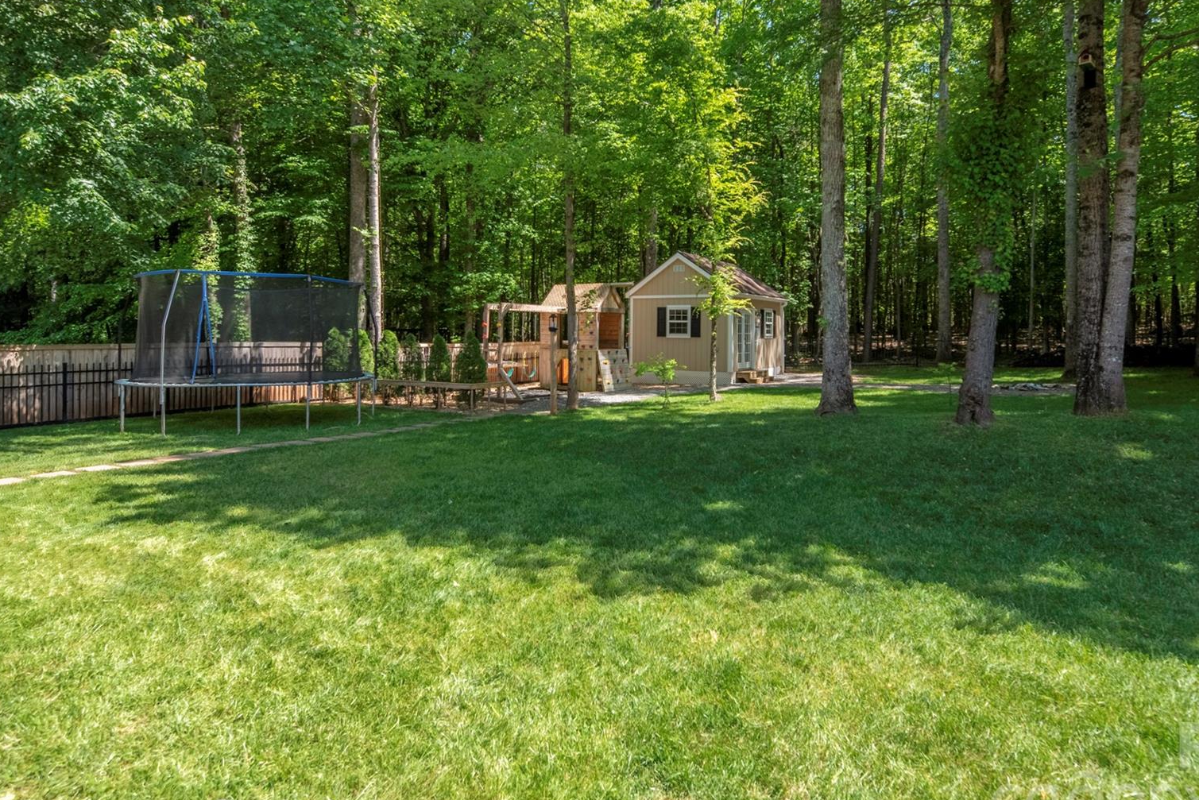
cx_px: 628
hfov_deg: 86.8
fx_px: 633
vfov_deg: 64.1
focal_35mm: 19
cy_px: 329
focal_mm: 14
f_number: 6.3
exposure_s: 1/4000
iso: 320
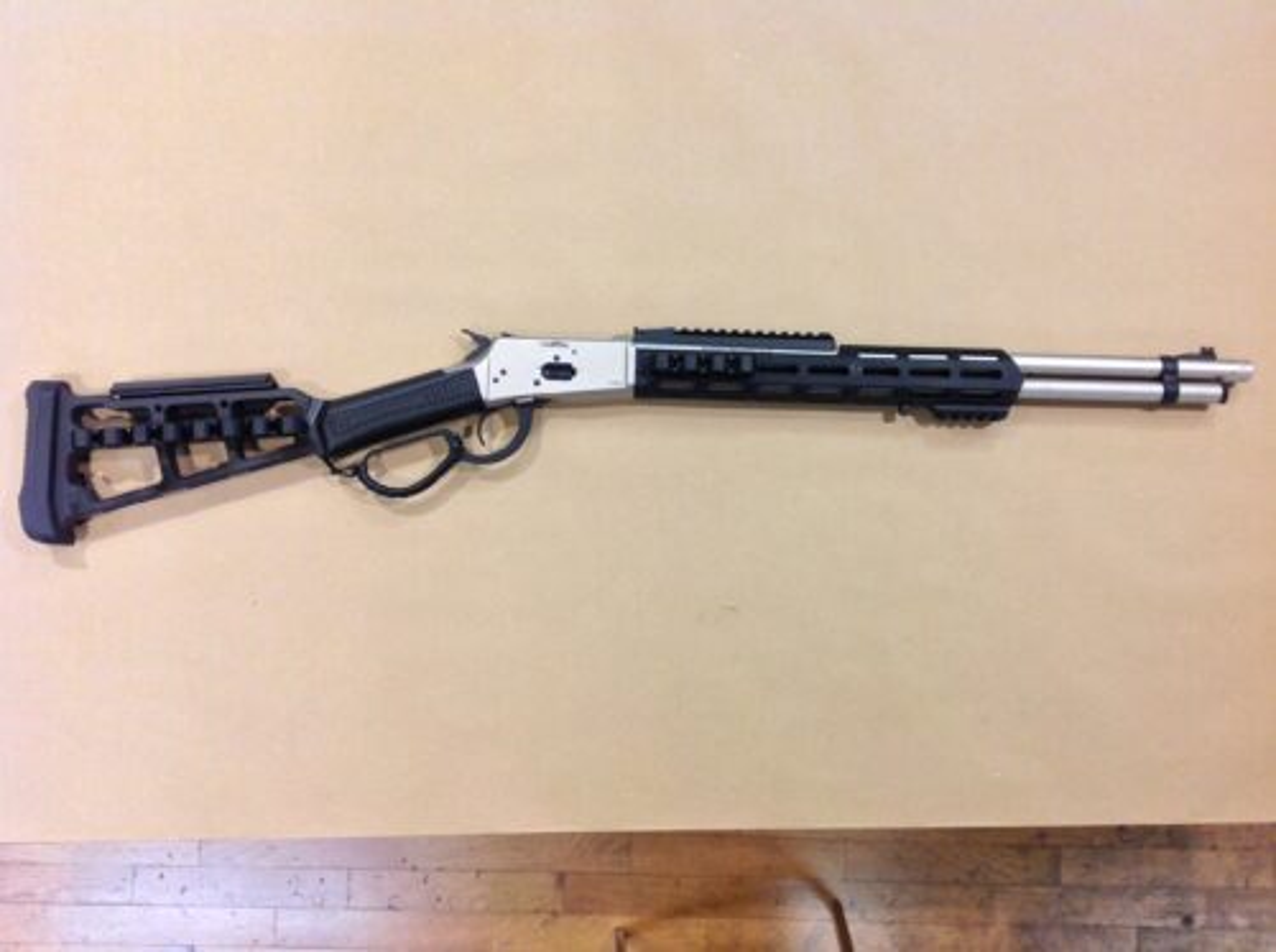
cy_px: 476
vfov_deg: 40.6
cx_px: 638
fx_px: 1288
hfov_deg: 52.7
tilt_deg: -87.6
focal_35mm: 35
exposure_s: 1/17
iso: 80
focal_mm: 4.28
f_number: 2.4
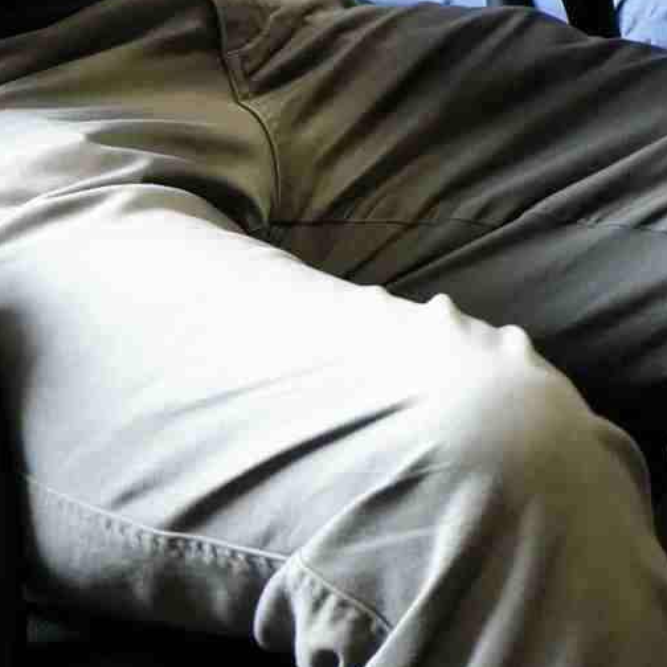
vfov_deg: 10.2
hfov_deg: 9.4
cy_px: -668
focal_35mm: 158
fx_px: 3444
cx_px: 1799
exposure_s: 1/25
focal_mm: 16.5
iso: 200
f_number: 2.9
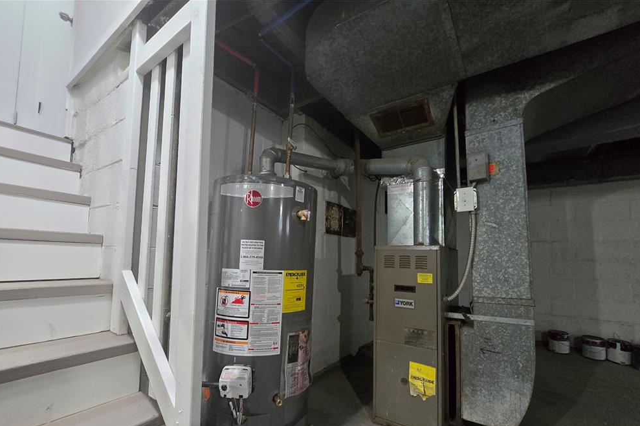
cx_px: 324
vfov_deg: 80.6
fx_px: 249
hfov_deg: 104.3
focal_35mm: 14
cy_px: 248
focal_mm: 2.2
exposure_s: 1/60
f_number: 2.2
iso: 1000
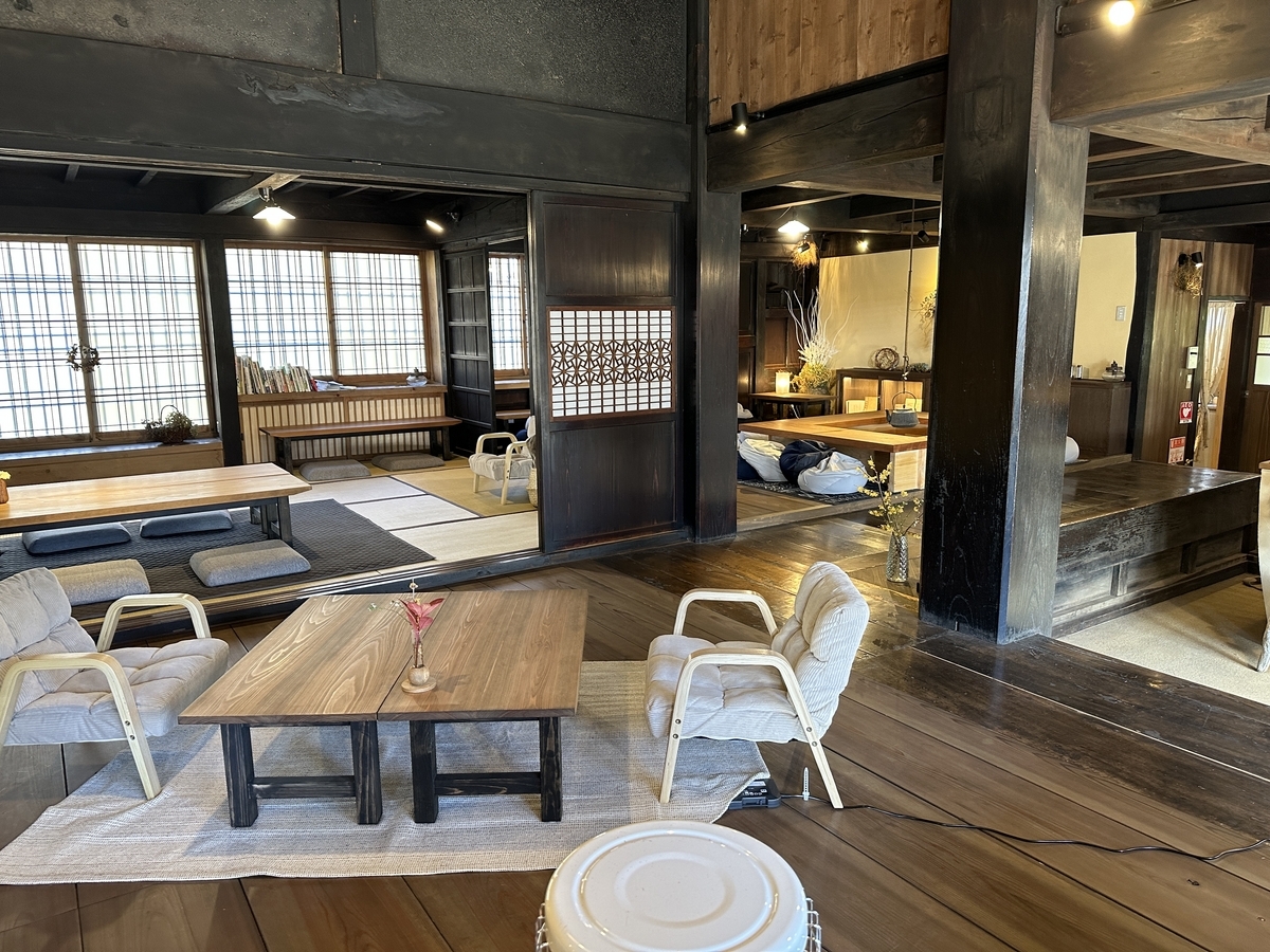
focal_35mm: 24
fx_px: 881
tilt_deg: -10.4
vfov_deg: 56.8
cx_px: 635
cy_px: 476
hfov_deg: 71.6
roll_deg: +0.6
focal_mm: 6.86
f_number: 1.78
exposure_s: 1/50
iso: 200
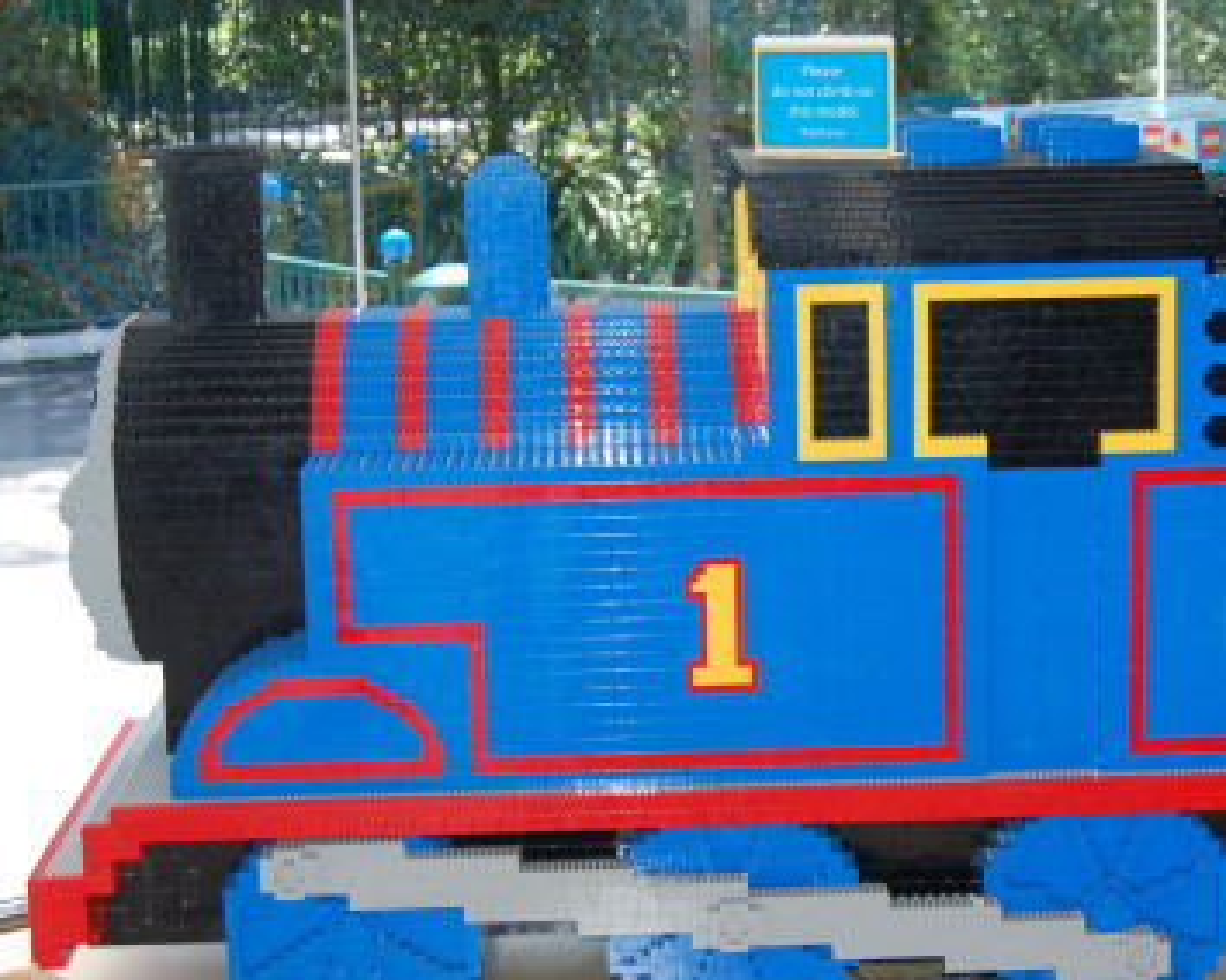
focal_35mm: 79
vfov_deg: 19.4
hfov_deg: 24.1
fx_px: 2860
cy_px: 502
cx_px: 748
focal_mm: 31
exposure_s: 1/250
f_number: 4.5
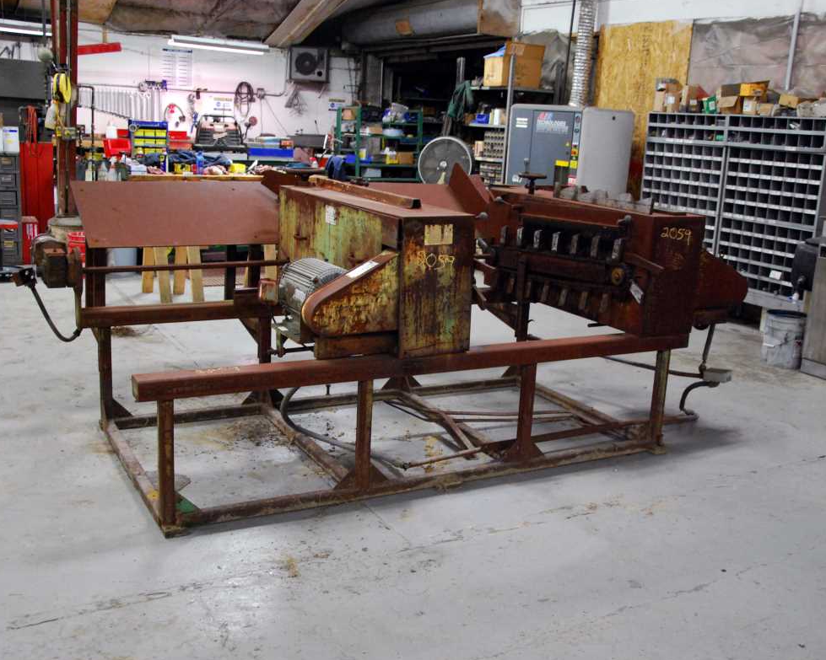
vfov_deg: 39.2
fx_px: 929
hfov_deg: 47.9
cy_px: 334
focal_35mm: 38
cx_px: 416
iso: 1250
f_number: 3.8
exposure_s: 1/30
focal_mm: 22
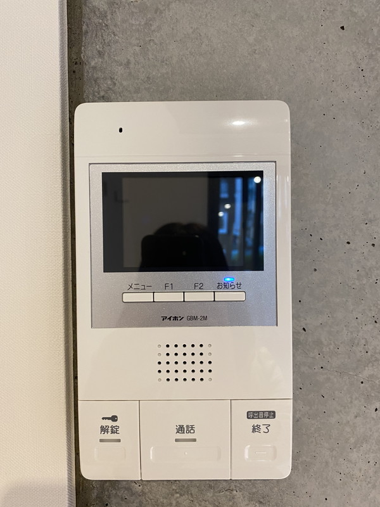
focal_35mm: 26
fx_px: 381
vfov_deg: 67.3
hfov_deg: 53.1
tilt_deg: +0.1
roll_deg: +1.6
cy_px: 254
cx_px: 190
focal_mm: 4.25
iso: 200
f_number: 1.8
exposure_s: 1/50
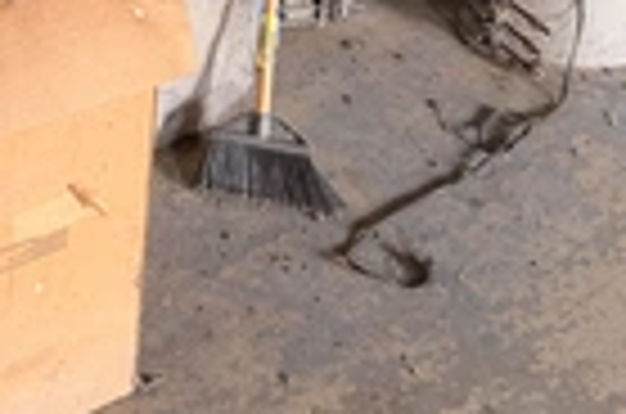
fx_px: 1249
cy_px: -58
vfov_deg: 18.1
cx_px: 113
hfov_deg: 27.5
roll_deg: -2.8
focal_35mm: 72
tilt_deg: -23.3
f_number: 1.78
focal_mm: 6.76
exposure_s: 1/60
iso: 200
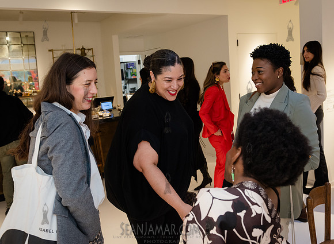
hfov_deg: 52.7
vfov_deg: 39.9
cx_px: 160
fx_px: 337
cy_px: 114
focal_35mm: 35
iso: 1600
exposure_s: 1/200
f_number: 4
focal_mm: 31
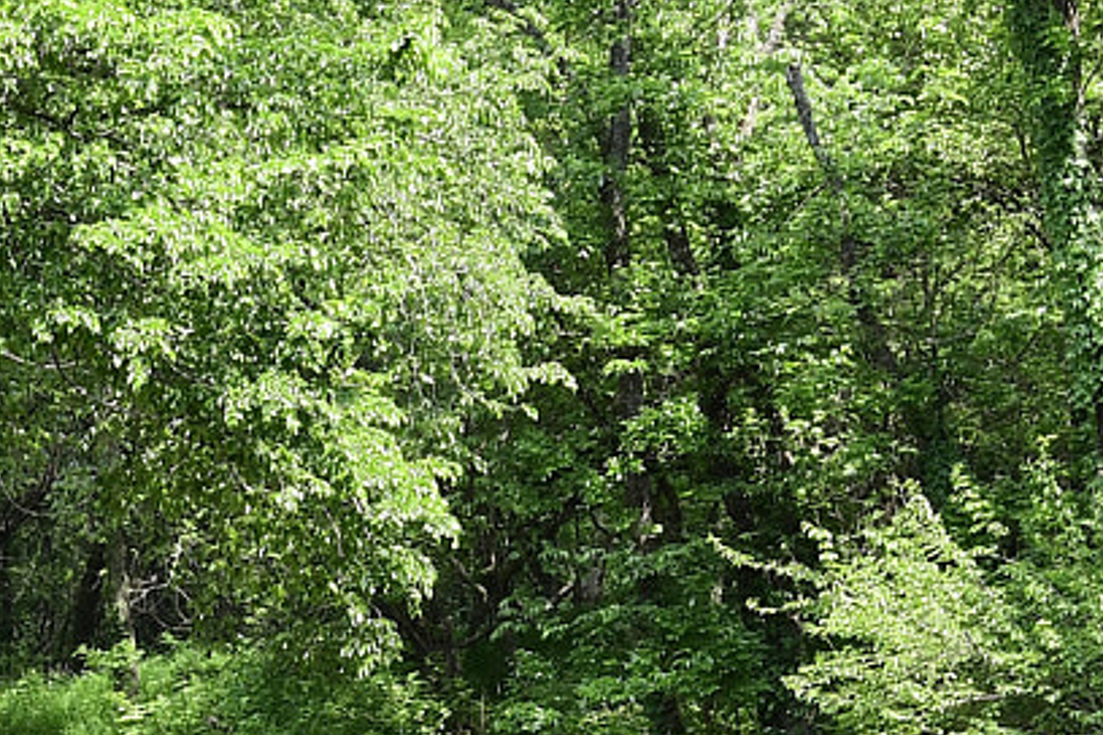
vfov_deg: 8.4
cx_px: -100
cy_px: 1165
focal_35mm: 159
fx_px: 4870
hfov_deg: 12.7
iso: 250
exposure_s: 1/160
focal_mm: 27
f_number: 8
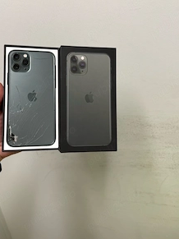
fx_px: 228
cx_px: 66
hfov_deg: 42.6
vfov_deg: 54.8
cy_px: 92
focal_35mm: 33
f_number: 1.78
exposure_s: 1/100
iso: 100
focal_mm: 6.76
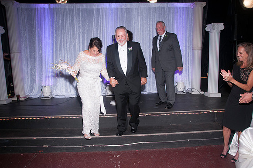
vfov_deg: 47.8
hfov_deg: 67.5
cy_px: 84
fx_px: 189
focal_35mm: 27
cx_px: 126
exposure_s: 1/60
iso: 400
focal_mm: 18
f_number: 5.6
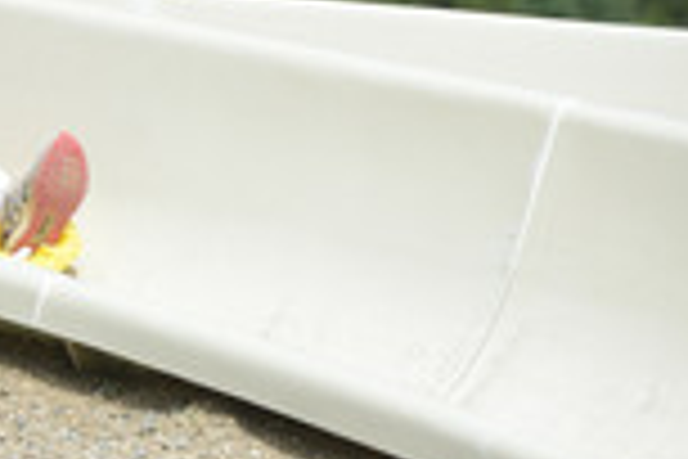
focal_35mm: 510
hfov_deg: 4.0
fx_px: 9746
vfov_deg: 2.7
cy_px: 223
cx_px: -198
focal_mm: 195
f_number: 6.3
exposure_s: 1/640
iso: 250
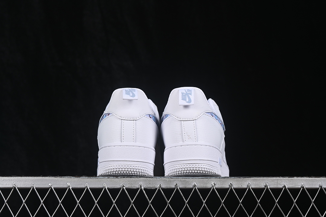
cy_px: 108
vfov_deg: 18.2
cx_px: 163
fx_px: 679
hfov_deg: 27.0
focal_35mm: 75
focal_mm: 50
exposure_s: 1/80
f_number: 8
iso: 160
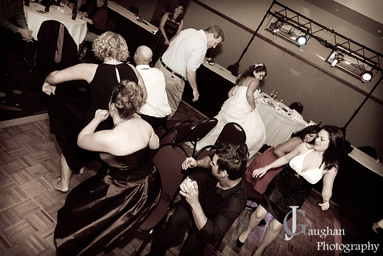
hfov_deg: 70.4
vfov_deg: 50.5
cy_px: 128
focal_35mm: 26
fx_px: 272
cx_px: 192
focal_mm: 17
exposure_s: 1/60
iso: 640
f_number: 2.8
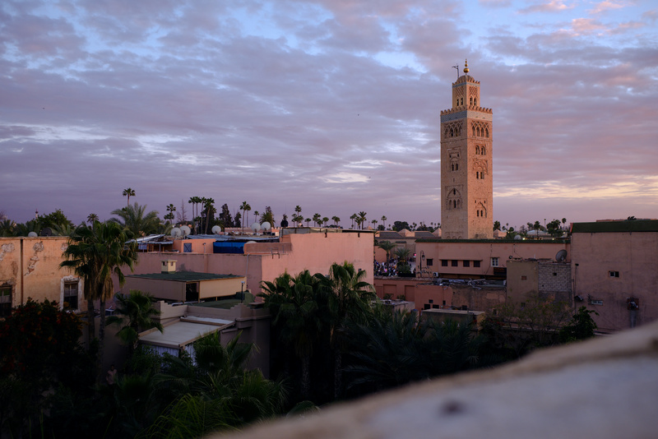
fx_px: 640
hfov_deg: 54.4
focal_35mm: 35
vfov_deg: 37.9
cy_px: 220
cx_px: 329
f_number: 4
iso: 400
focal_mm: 23
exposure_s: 1/105
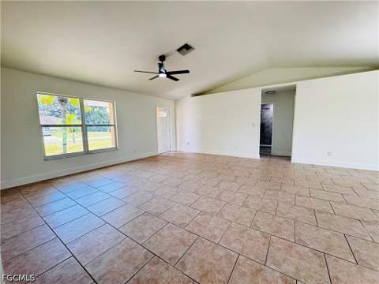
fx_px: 153
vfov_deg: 85.7
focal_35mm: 14
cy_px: 142
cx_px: 190
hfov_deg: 102.1
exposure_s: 1/120
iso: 160
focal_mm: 2.22
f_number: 2.2
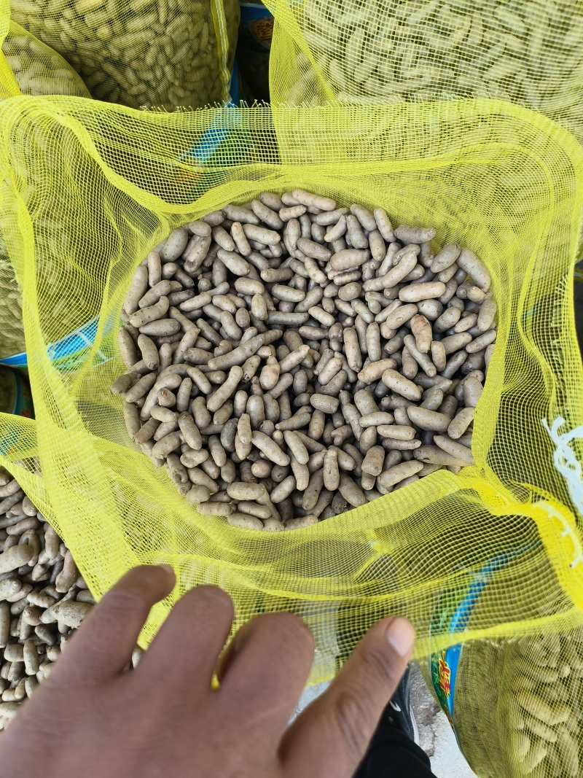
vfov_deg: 71.6
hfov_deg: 56.8
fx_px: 539
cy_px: 389
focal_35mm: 24
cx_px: 292
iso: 100
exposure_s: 1/251
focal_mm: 5.42
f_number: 1.8
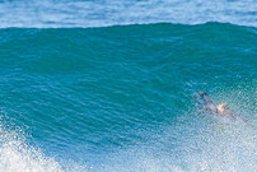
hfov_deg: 1.2
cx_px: -20
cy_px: 233
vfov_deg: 0.8
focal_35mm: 1760
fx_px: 12573
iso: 280
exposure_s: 1/2000
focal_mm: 500
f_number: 5.6
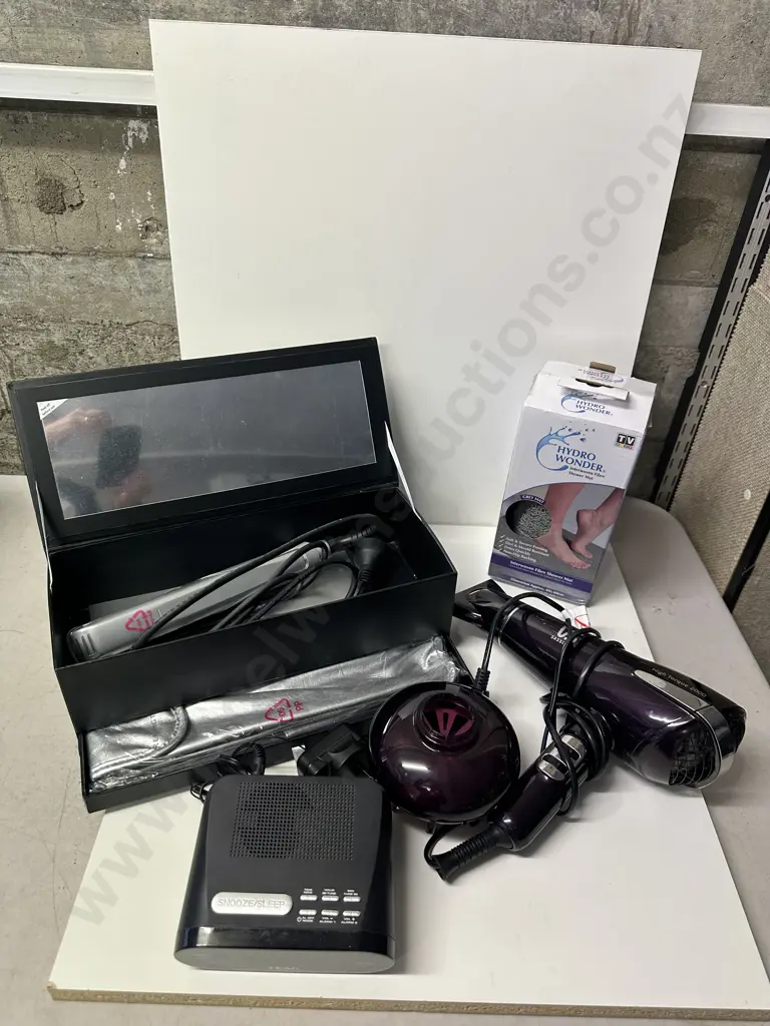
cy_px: 513
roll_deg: -5.0
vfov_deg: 71.6
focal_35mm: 24
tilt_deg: -36.7
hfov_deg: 56.8
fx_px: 712
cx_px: 385
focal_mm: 6.86
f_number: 1.78
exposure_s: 1/100
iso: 160
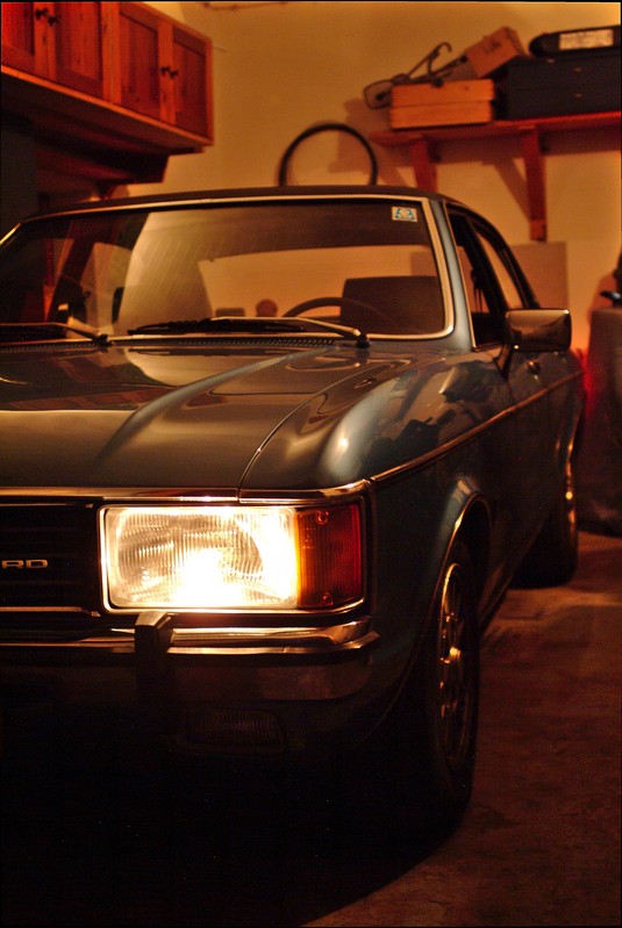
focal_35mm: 52
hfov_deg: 25.8
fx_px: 1356
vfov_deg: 37.8
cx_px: 311
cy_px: 464
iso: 800
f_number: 2.8
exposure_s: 1/15
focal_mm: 35
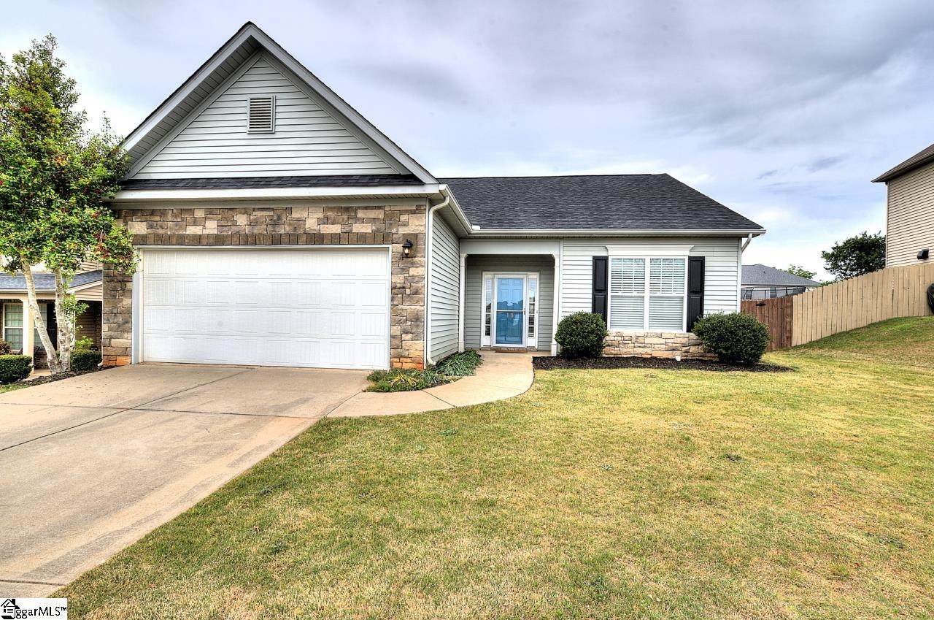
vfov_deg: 77.1
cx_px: 467
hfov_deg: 100.5
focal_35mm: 15
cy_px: 310
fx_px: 389
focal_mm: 15
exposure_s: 1/400
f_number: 11
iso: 400
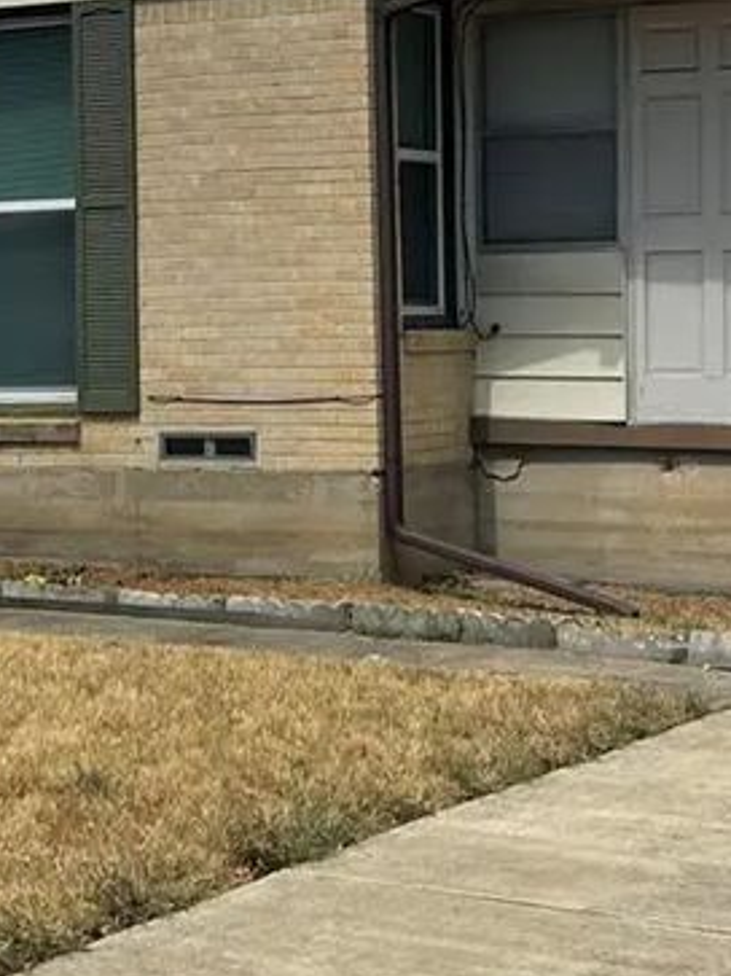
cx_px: 357
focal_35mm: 94
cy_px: 93
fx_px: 2648
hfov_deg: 15.7
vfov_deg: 20.4
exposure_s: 1/4717
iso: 32
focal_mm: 5.1
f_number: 1.6
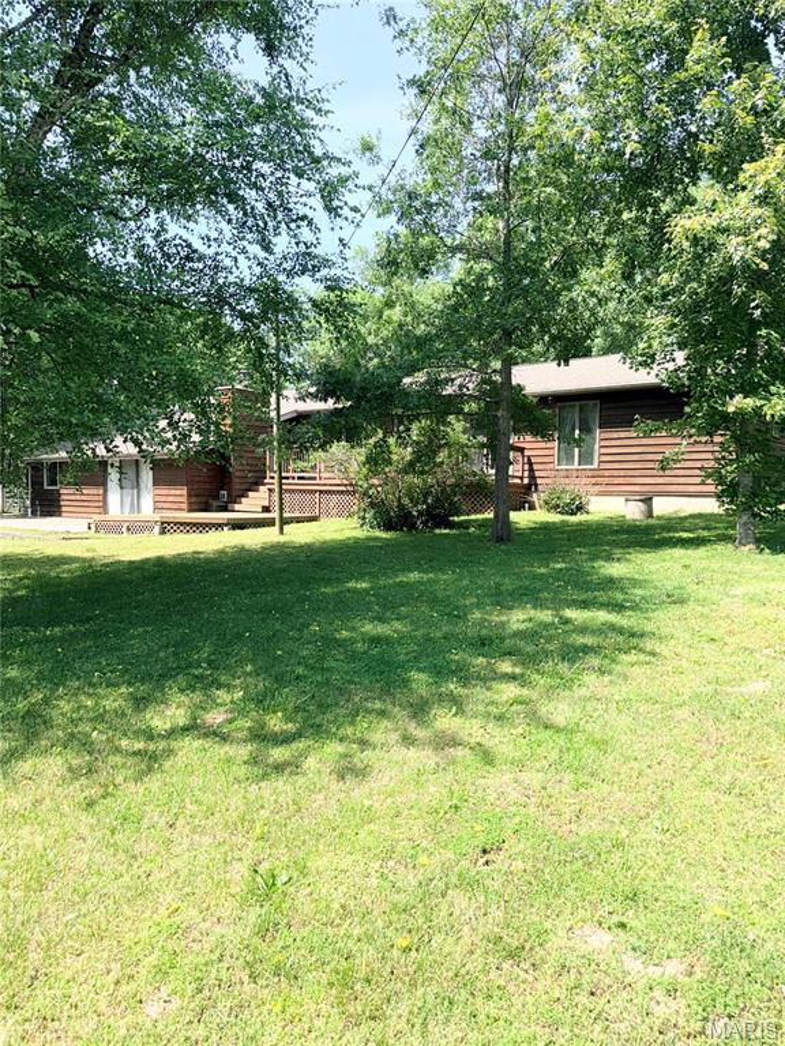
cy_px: 523
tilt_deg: -3.1
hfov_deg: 56.8
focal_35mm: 24
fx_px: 726
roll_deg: -0.5
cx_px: 392
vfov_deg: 71.6
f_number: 1.78
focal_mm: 6.76
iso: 64
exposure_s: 1/1855
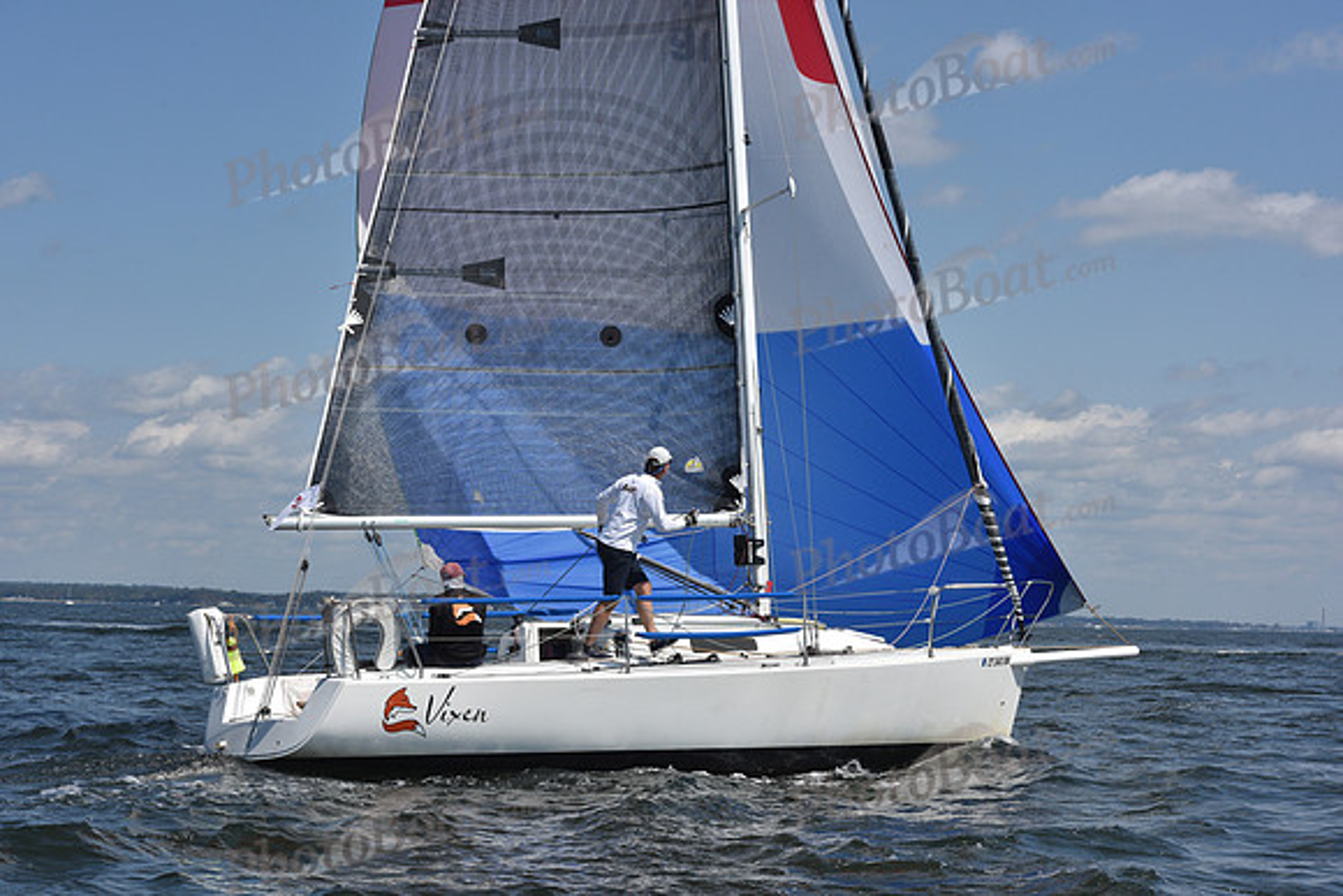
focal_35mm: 70
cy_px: 448
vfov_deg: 19.5
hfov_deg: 28.8
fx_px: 2612
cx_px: 672
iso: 320
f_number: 11
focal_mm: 70
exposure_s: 1/1250
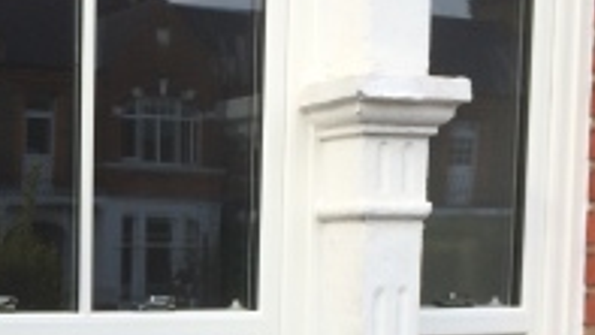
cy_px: 350
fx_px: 1294
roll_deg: +0.2
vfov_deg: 14.5
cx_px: 6
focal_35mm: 82
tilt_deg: -5.2
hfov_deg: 24.7
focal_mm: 4.15
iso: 32
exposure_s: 1/707
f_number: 2.2
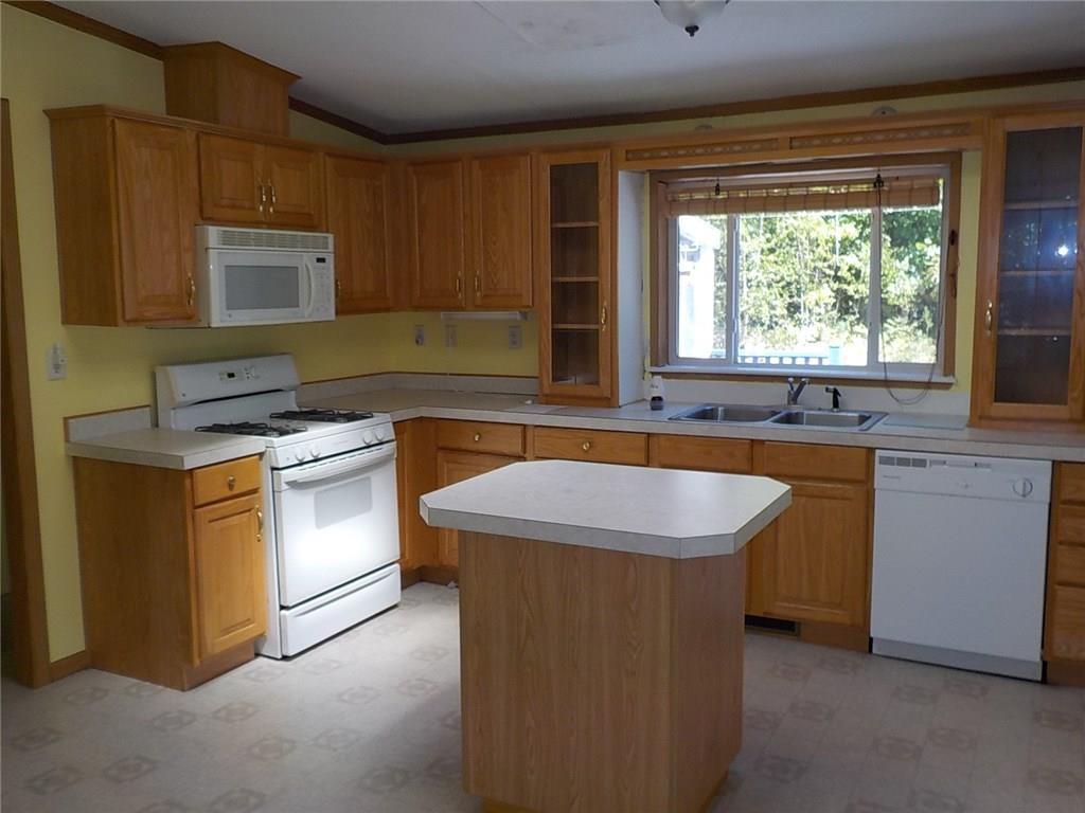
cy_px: 406
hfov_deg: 60.0
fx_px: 940
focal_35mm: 30
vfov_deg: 46.8
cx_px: 542
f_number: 3.3
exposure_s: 1/100
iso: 125
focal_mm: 4.1
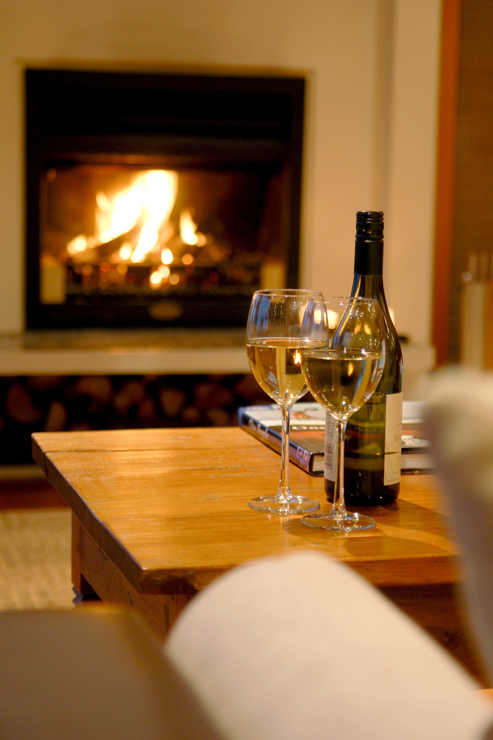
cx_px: 250
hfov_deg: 15.0
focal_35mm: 91
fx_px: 1869
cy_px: 373
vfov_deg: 22.4
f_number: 2.8
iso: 200
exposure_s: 1/13
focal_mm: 60
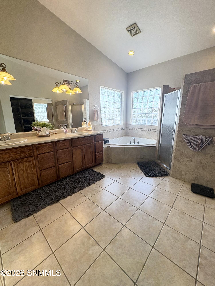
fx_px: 116
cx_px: 108
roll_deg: -0.1
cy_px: 143
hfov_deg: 85.7
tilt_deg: -12.5
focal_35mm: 14
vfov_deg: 102.1
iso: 64
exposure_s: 1/147
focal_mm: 2.22
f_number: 2.2
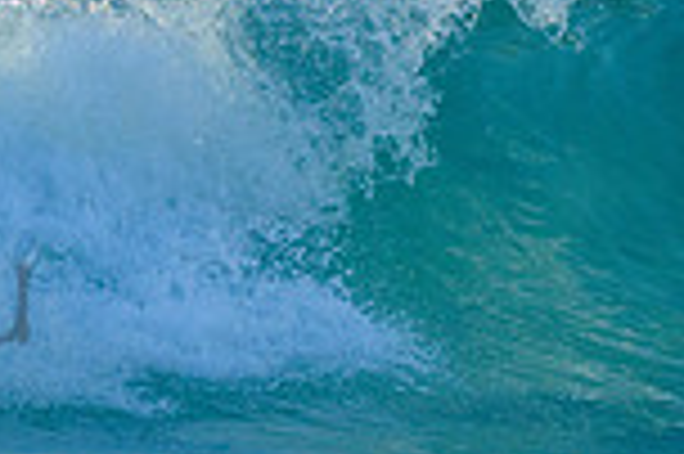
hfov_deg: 1.1
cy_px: 240
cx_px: -446
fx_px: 36326
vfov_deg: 0.7
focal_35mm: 1914
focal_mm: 500
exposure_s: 1/2000
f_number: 5.6
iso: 500
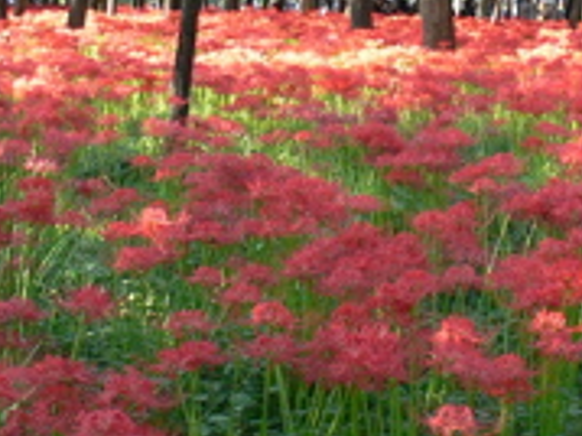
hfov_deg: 15.7
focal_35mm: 125
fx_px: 2100
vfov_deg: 11.8
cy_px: 46
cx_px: 390
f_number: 2.8
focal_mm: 7.4
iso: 80
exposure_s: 1/60
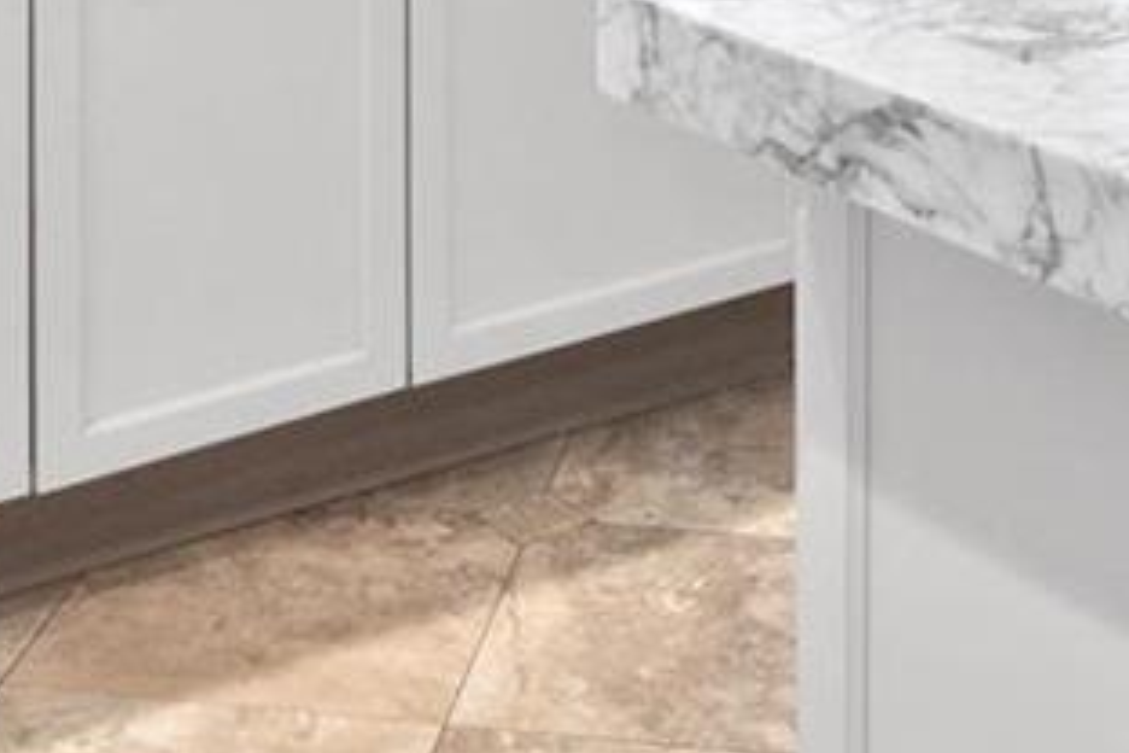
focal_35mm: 82
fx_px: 2571
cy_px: -641
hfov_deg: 24.8
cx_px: 583
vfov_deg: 14.5
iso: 400
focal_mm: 8
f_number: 10
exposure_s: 1/6
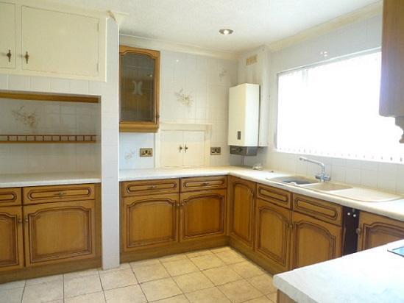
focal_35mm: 24
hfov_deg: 71.6
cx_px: 202
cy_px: 152
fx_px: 280
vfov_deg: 56.8
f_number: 2
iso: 200
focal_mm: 5.1
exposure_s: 1/30
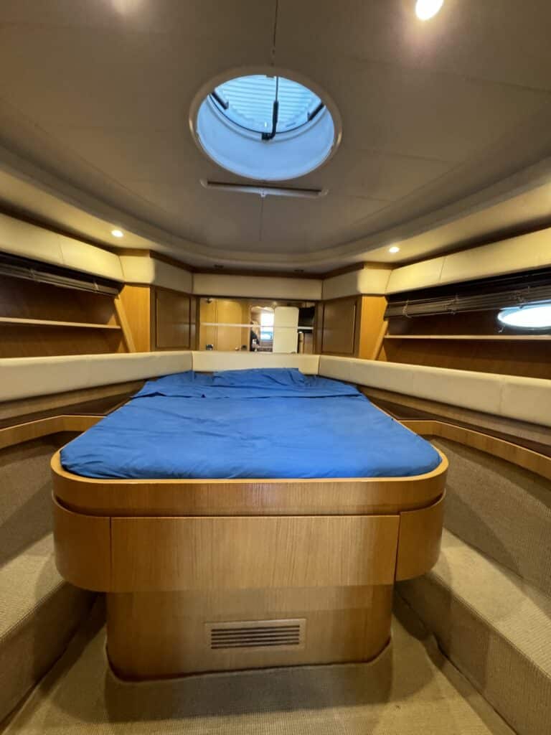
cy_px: 368
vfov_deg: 102.1
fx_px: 297
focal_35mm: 14
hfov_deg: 85.7
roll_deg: -3.1
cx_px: 276
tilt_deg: -3.0
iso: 800
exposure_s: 1/60
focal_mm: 2.22
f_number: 2.2
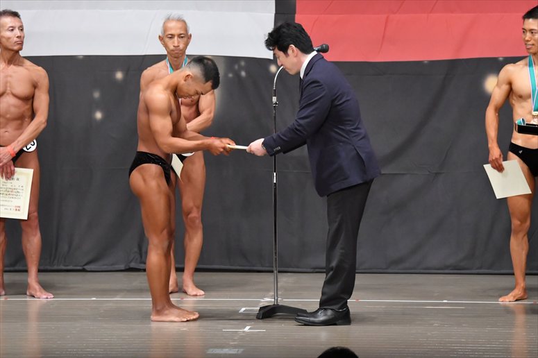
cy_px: 179
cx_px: 269
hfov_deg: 9.5
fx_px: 3241
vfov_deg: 6.3
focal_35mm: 217
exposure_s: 1/400
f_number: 5.6
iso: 6400
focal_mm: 145
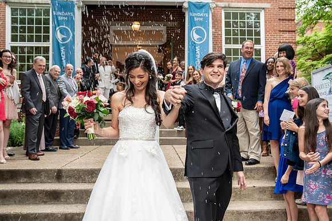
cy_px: 118
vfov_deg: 41.3
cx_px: 174
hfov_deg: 58.9
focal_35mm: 32
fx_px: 294
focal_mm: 29
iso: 800
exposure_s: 1/250
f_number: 4
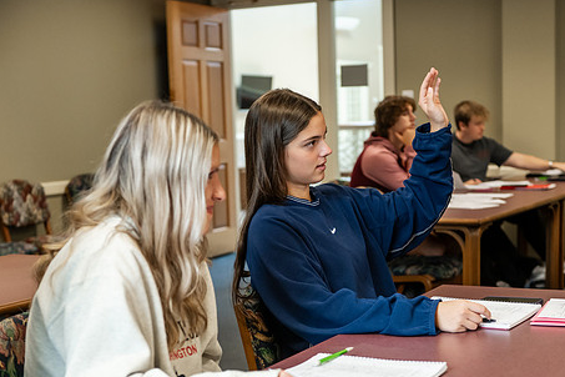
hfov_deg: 31.4
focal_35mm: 64
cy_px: 239
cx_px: 306
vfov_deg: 21.2
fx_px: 1004
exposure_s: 1/200
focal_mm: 50
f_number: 3.2
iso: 1600
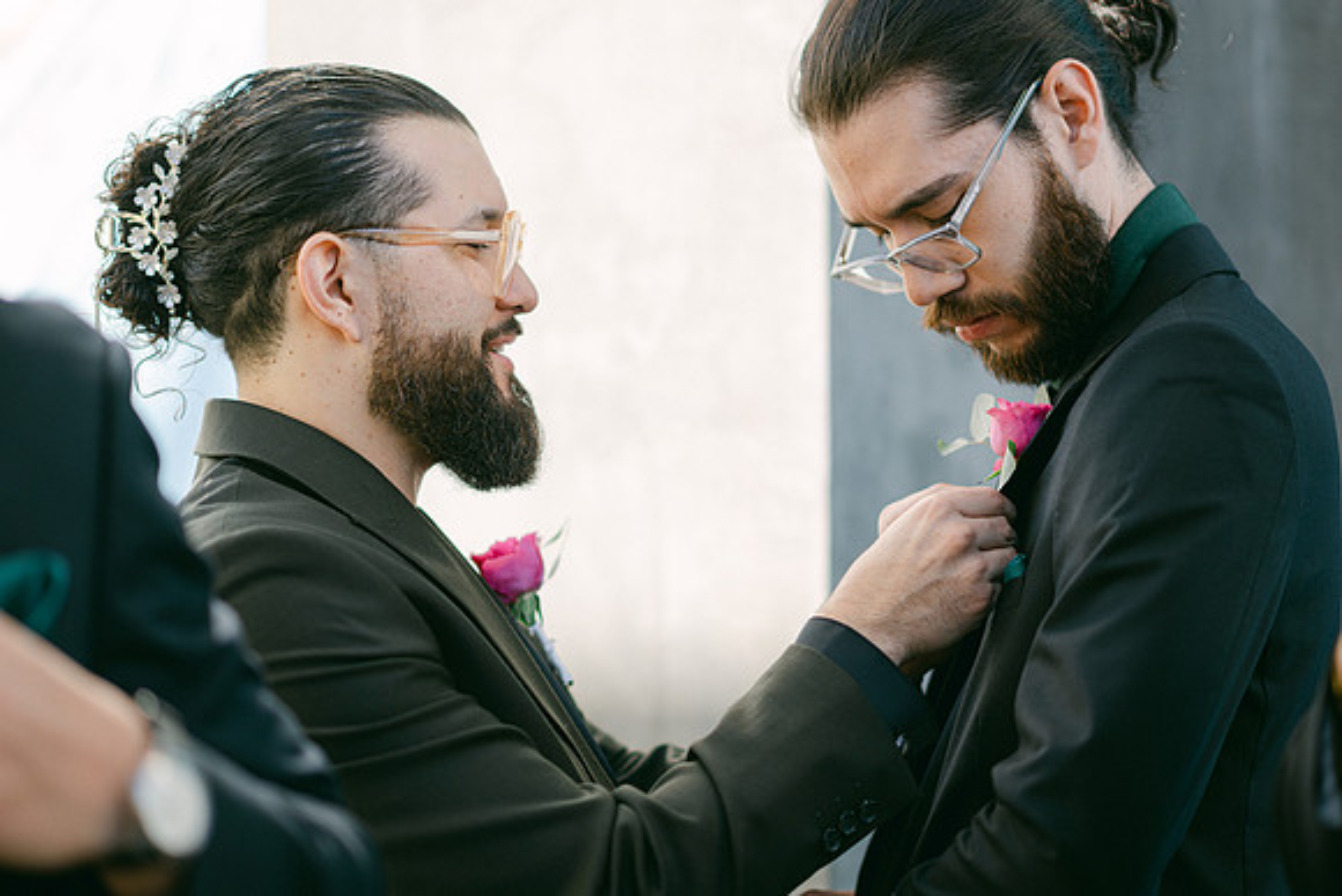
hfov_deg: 23.0
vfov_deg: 15.5
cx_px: 671
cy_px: 448
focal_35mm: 88
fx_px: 3291
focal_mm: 85
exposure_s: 1/1000
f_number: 1.8
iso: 80
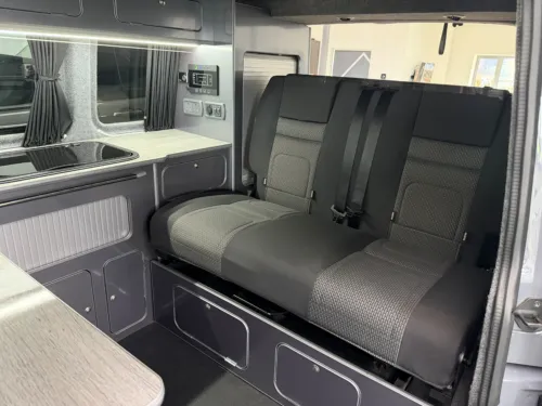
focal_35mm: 24
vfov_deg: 56.8
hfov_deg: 71.6
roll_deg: -3.0
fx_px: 376
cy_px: 203
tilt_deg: -19.9
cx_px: 271
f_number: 1.78
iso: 640
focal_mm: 6.76
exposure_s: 1/50
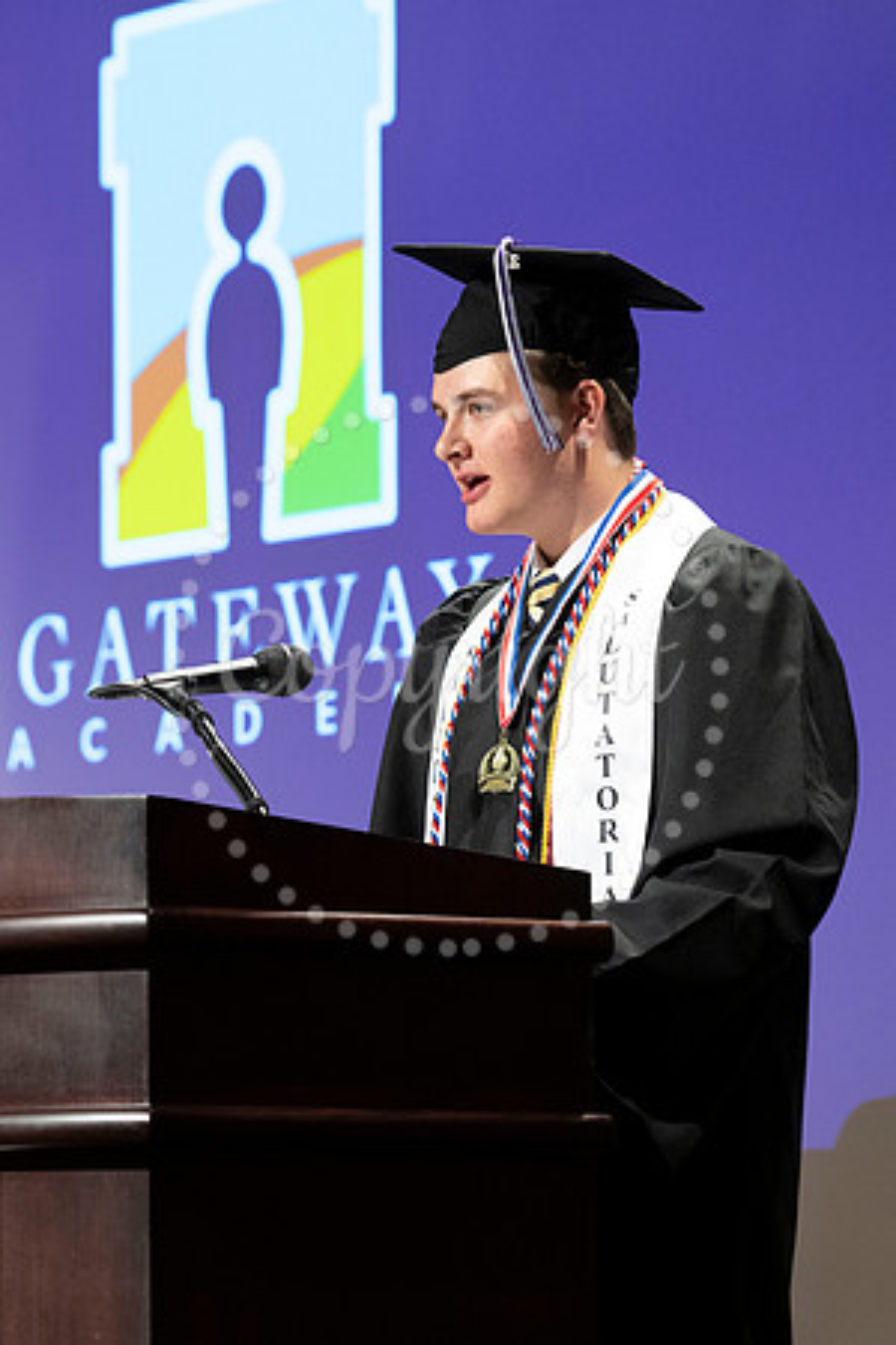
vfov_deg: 10.9
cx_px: 142
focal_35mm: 189
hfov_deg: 7.3
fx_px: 7042
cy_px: 705
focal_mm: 120
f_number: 4
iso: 1000
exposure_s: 1/100
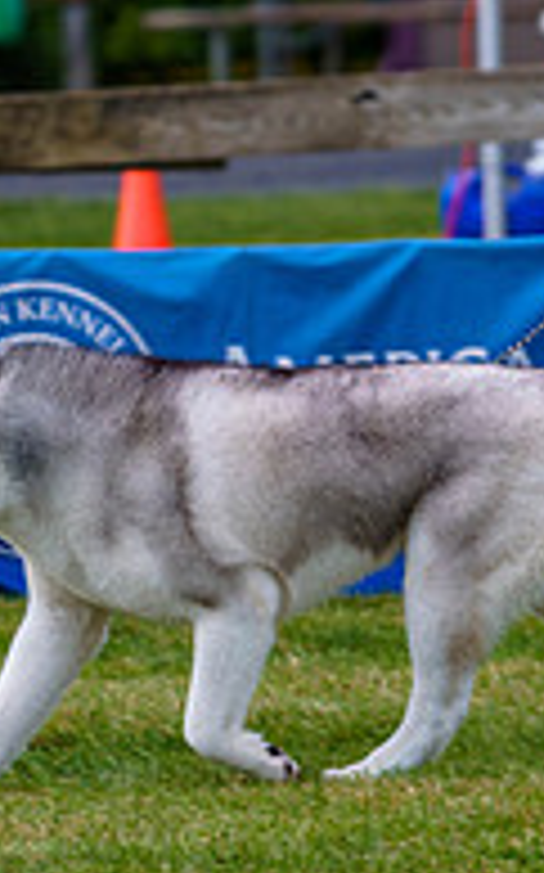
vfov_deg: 4.0
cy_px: 74
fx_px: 12615
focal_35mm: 531
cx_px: 292
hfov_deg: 2.5
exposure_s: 1/500
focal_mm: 174
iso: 125
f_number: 4
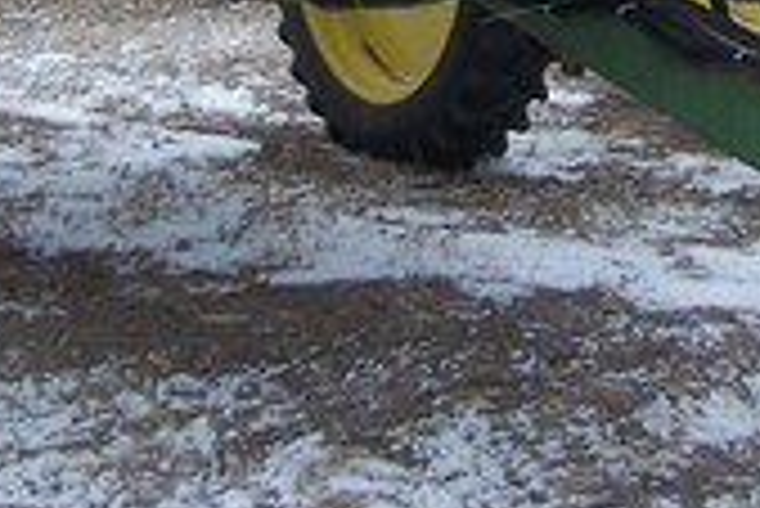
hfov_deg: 16.1
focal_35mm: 127
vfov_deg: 10.3
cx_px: 508
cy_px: -346
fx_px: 2683
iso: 80
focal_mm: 6.3
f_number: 2.8
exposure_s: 1/250
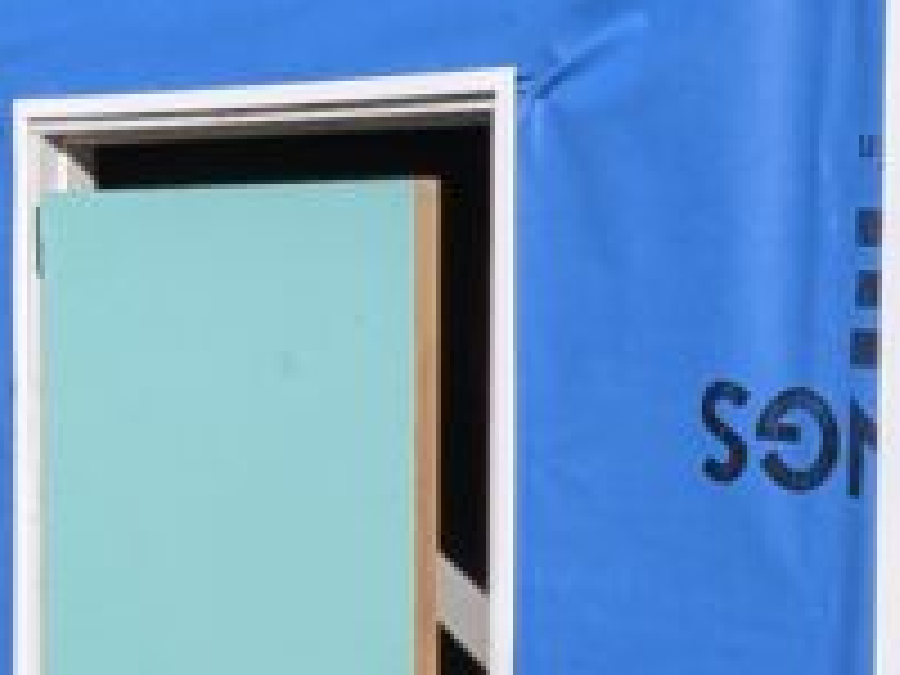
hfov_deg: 16.0
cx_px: 284
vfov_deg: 12.0
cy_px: 495
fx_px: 3198
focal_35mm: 123
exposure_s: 1/3425
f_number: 1.7
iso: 35
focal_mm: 4.53
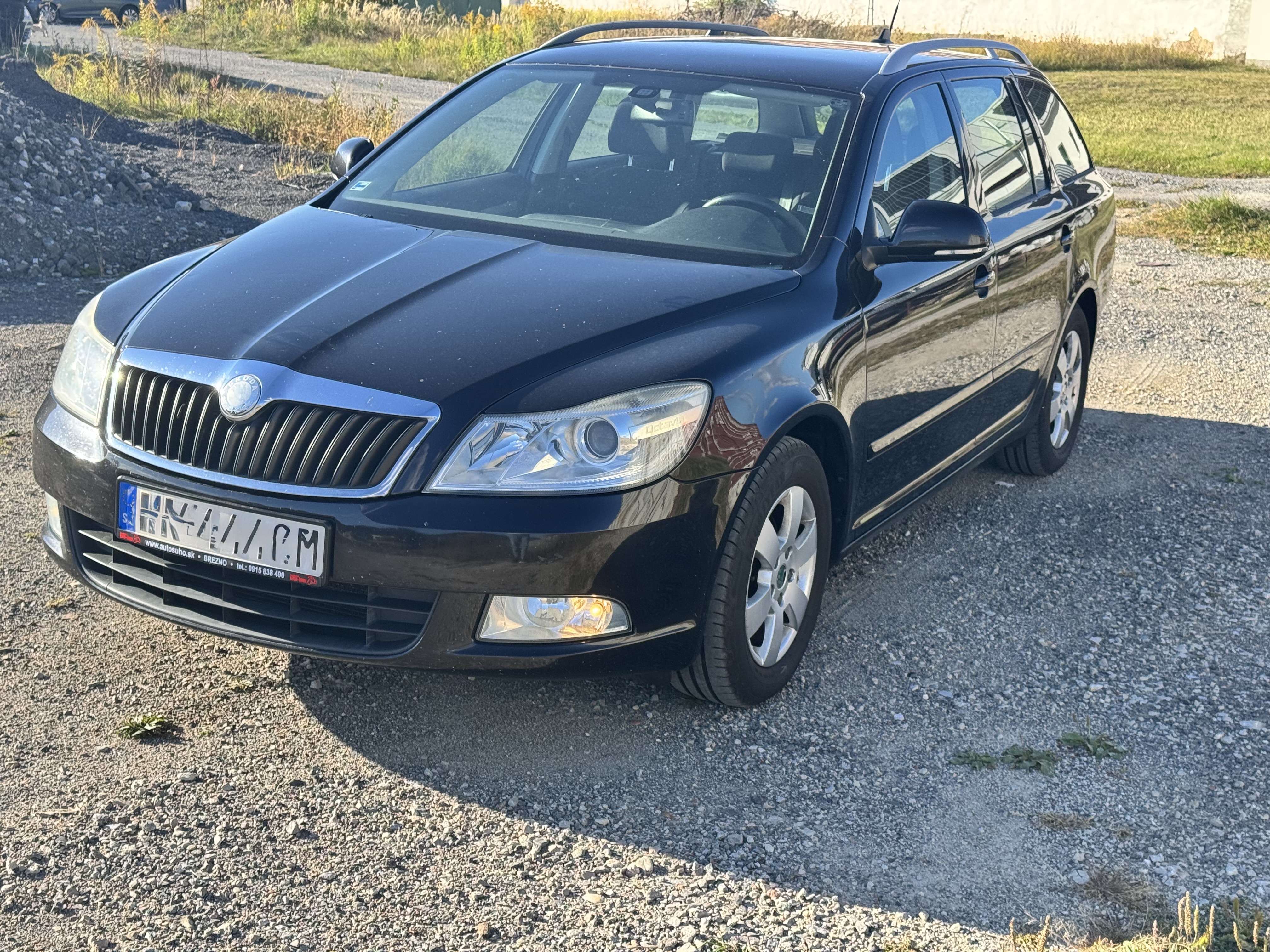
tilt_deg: -14.9
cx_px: 635
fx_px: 1761
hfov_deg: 39.7
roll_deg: -1.1
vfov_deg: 30.3
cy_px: 476
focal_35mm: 48
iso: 64
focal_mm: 6.76
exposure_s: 1/1366
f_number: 1.78
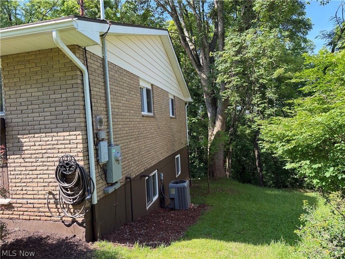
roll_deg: +3.0
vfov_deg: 56.8
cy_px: 130
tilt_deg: -1.2
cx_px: 172
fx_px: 239
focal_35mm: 24
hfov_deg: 71.6
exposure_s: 1/504
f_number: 1.78
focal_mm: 6.76
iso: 100
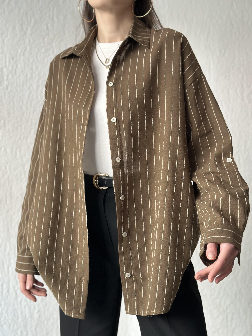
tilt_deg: -0.5
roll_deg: +0.1
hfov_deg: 30.3
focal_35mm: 48
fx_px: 466
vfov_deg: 39.7
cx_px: 126
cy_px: 168
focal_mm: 6.86
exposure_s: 1/60
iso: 160
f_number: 1.78
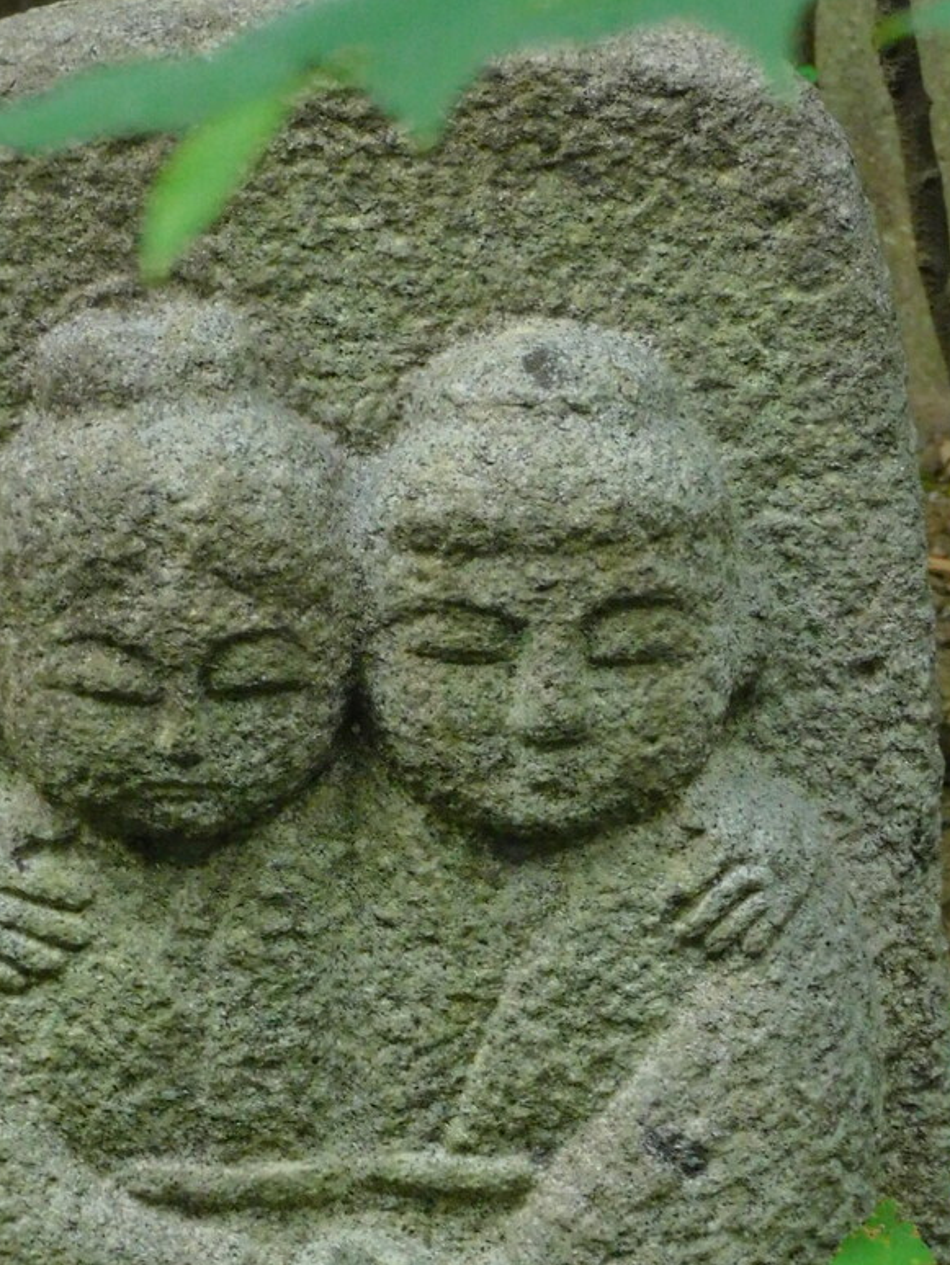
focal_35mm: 341
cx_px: 343
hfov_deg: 4.4
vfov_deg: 5.8
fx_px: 12471
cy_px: 886
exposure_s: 1/50
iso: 800
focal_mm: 39.4
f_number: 5.3
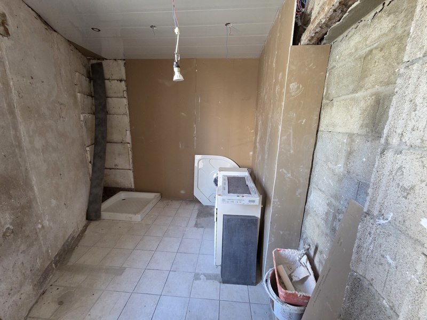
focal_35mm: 13
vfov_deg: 89.9
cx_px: 214
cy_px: 160
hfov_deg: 106.2
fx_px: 160
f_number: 2.2
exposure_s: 1/50
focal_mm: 2.2
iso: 400
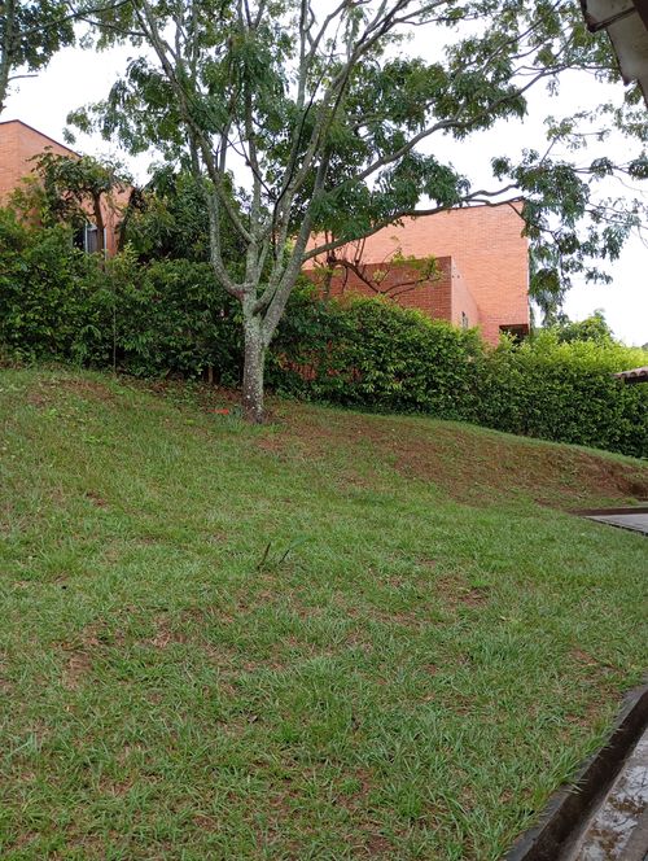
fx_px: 697
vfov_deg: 63.4
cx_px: 324
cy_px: 430
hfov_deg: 49.9
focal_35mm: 28
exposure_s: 1/120
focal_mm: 4.22
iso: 165
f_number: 1.8
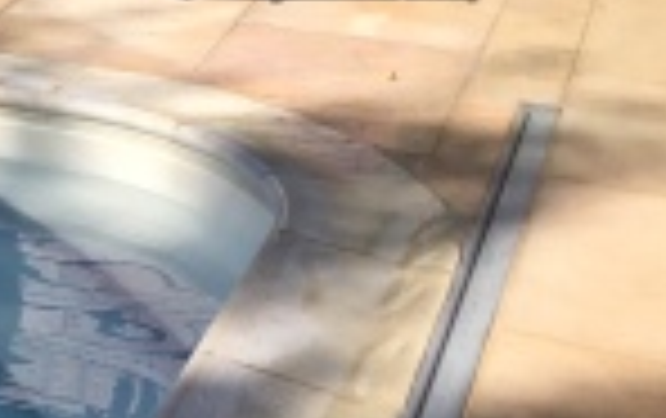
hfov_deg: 16.9
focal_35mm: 106
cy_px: 144
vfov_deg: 12.4
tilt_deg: -22.2
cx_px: -454
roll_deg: +0.5
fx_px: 1927
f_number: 2.2
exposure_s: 1/1130
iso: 32
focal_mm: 4.15
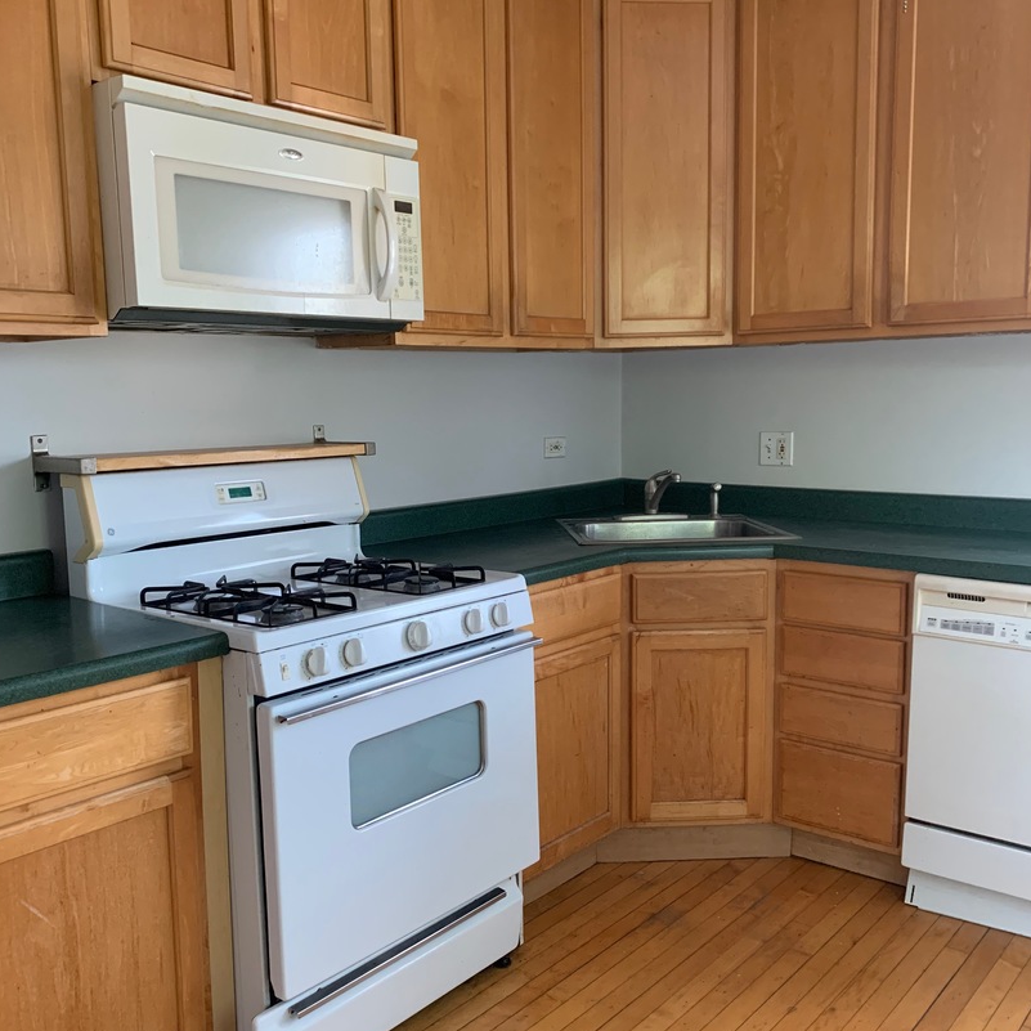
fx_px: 1045
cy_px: 520
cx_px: 515
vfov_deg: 52.5
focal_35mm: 31
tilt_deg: -7.0
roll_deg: +1.4
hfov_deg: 52.5
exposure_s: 1/60
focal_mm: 4.25
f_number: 1.8
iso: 320
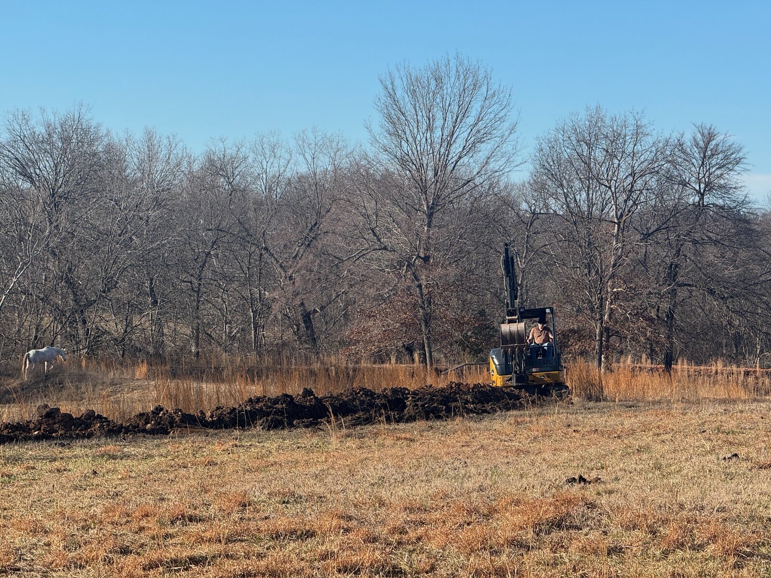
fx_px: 2673
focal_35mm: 120
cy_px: 289
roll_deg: -2.1
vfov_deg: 12.3
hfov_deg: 16.4
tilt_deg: +0.1
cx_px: 386
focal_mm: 15.66
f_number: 2.8
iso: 50
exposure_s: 1/990
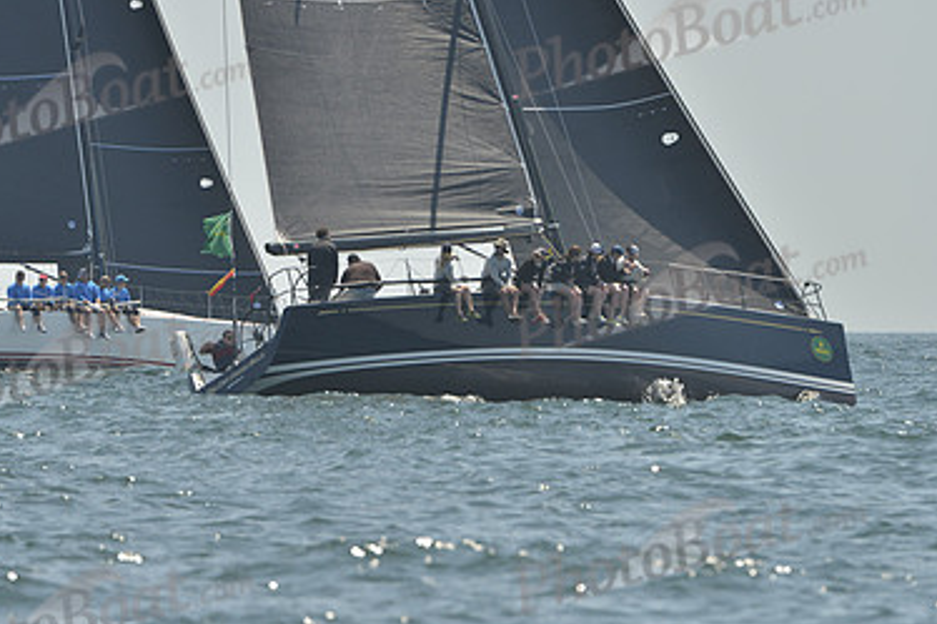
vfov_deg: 2.2
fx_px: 16155
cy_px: 199
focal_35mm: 621
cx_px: 386
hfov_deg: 3.3
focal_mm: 400
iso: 280
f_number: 7.1
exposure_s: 1/1250
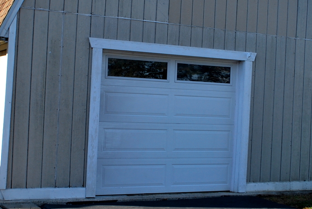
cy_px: 74
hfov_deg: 28.8
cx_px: 162
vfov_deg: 19.5
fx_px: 608
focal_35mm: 70
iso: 100
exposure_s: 1/200
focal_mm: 20
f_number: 7.1
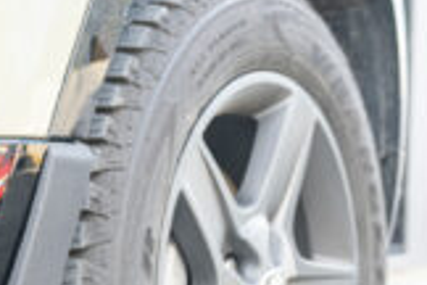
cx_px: -130
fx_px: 937
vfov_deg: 16.7
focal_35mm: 79
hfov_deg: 22.8
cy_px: 314
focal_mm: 29
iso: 400
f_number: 4
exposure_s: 1/60
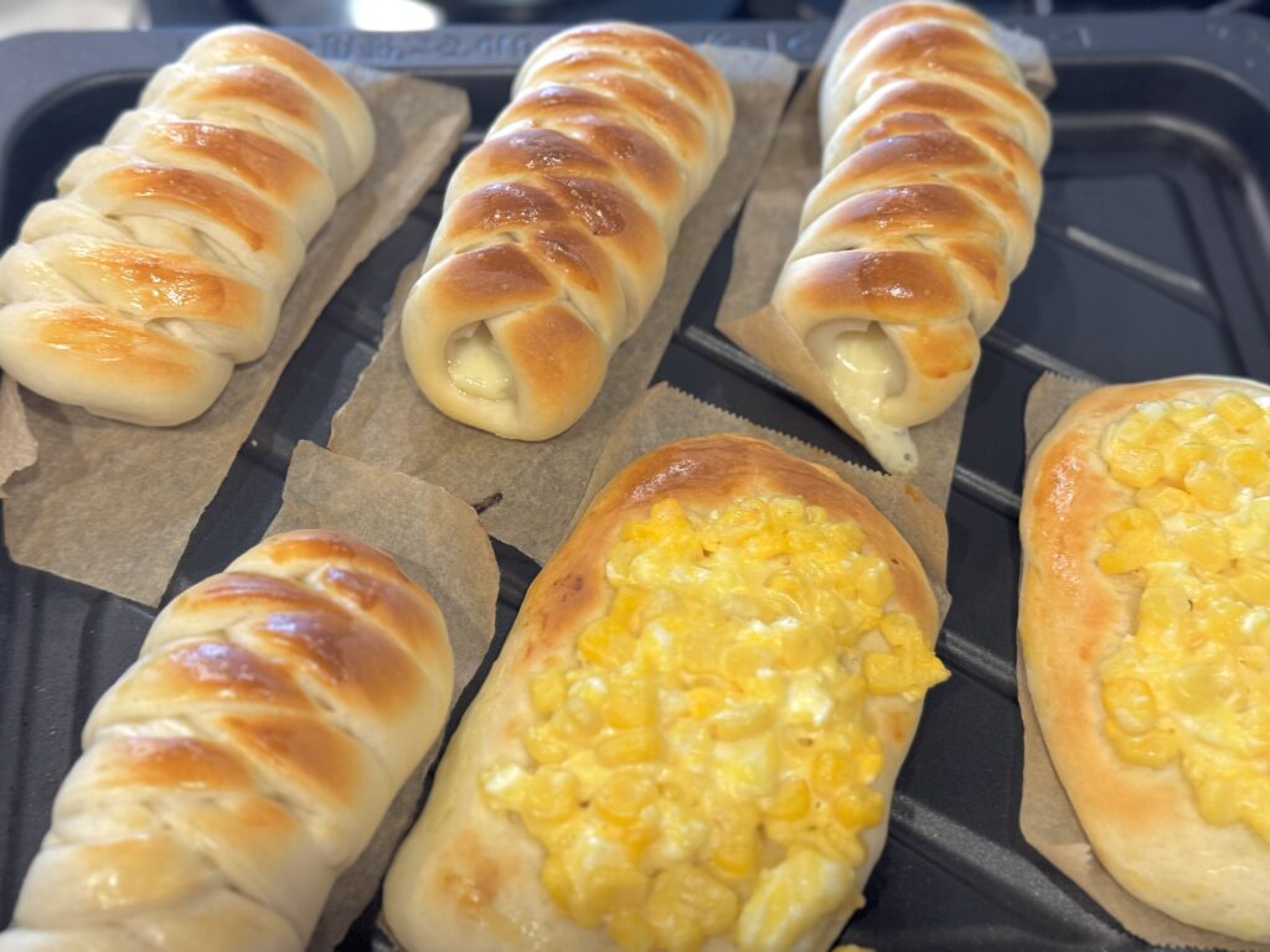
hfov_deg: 39.7
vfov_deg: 30.3
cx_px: 635
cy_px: 476
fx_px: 1761
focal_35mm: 48
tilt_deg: -55.1
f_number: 1.78
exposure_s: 1/50
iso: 100
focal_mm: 6.76
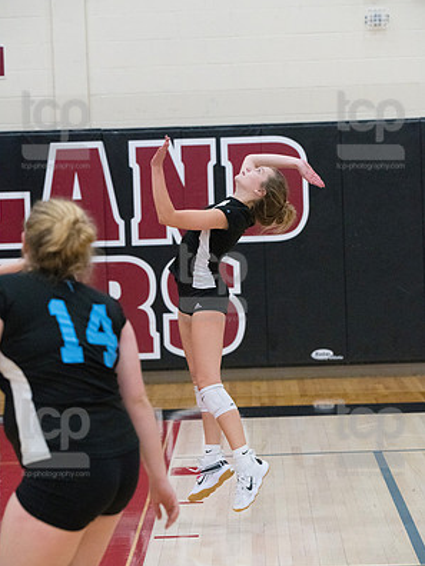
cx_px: 213
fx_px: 2144
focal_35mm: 131
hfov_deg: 11.3
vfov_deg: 15.1
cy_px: 283
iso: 6400
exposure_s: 1/1000
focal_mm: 120
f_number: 4.5
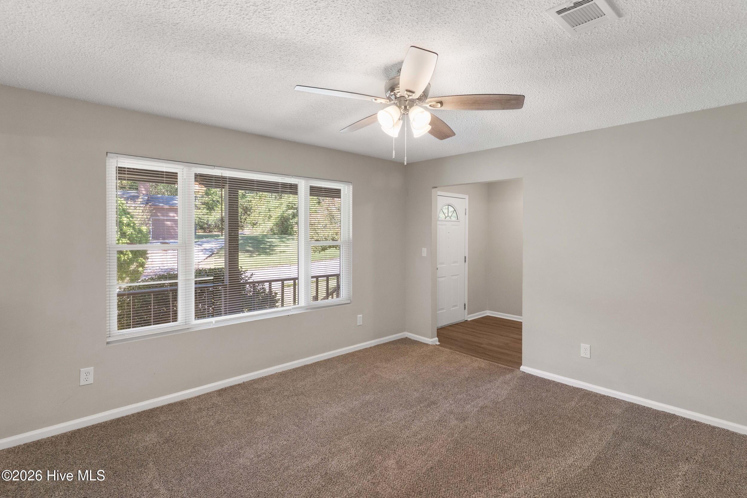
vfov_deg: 70.4
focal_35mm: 17
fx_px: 353
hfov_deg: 93.3
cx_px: 374
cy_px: 249
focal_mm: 17
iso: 640
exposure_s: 1/10
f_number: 8
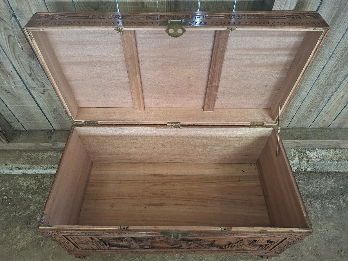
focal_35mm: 23
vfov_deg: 58.9
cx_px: 174
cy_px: 130
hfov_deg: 73.9
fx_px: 231
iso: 200
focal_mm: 5.54
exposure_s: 1/60
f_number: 1.8
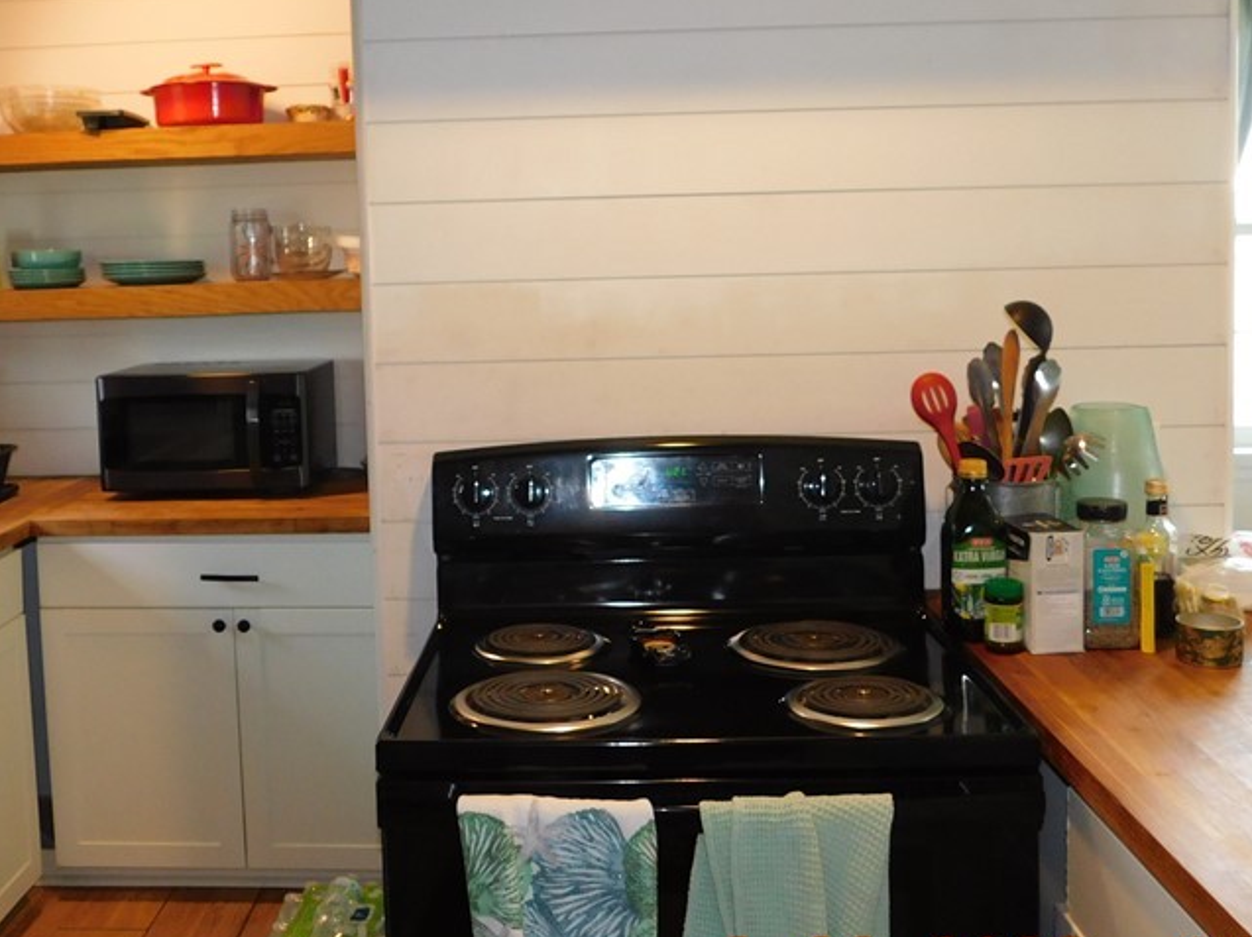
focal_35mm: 37
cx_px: 501
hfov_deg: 49.9
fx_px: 1337
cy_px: 367
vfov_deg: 38.4
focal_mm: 4
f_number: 3
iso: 200
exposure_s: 1/30
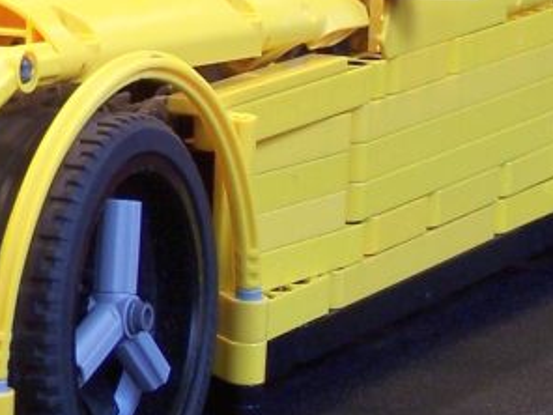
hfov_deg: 9.6
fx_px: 3259
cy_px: -45
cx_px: -127
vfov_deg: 7.2
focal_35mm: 204
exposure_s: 1/8
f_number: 3.1
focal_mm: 9.8
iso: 80
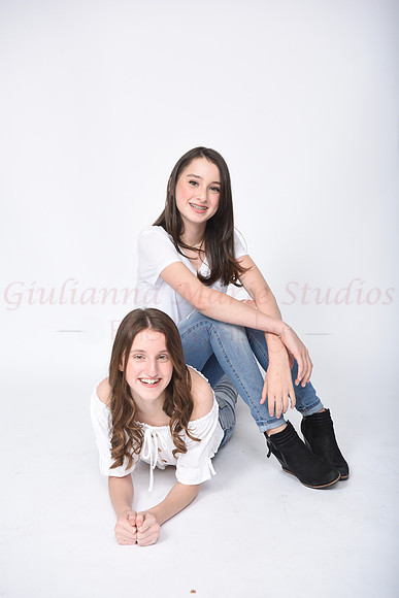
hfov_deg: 28.1
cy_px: 299
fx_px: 797
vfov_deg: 41.1
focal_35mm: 48
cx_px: 200
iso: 160
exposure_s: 1/250
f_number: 7.1
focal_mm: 48
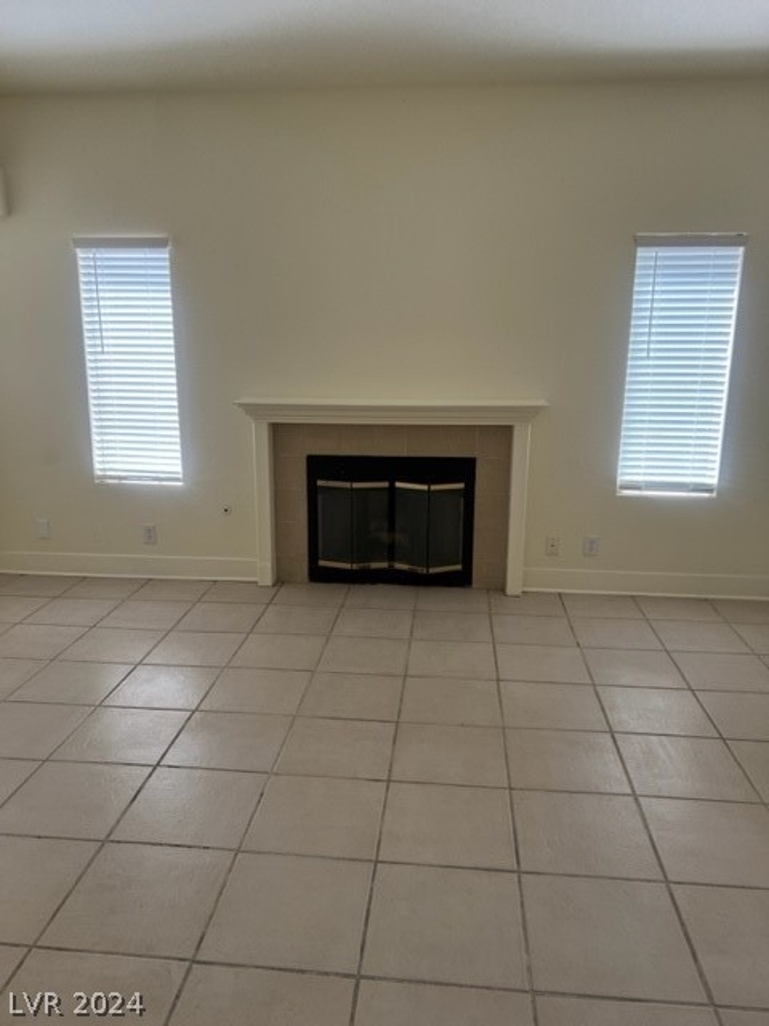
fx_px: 770
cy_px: 513
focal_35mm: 26
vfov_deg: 67.3
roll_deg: +1.0
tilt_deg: -14.0
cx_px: 384
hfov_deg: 53.1
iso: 80
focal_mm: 5.7
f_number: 1.5
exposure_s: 1/120
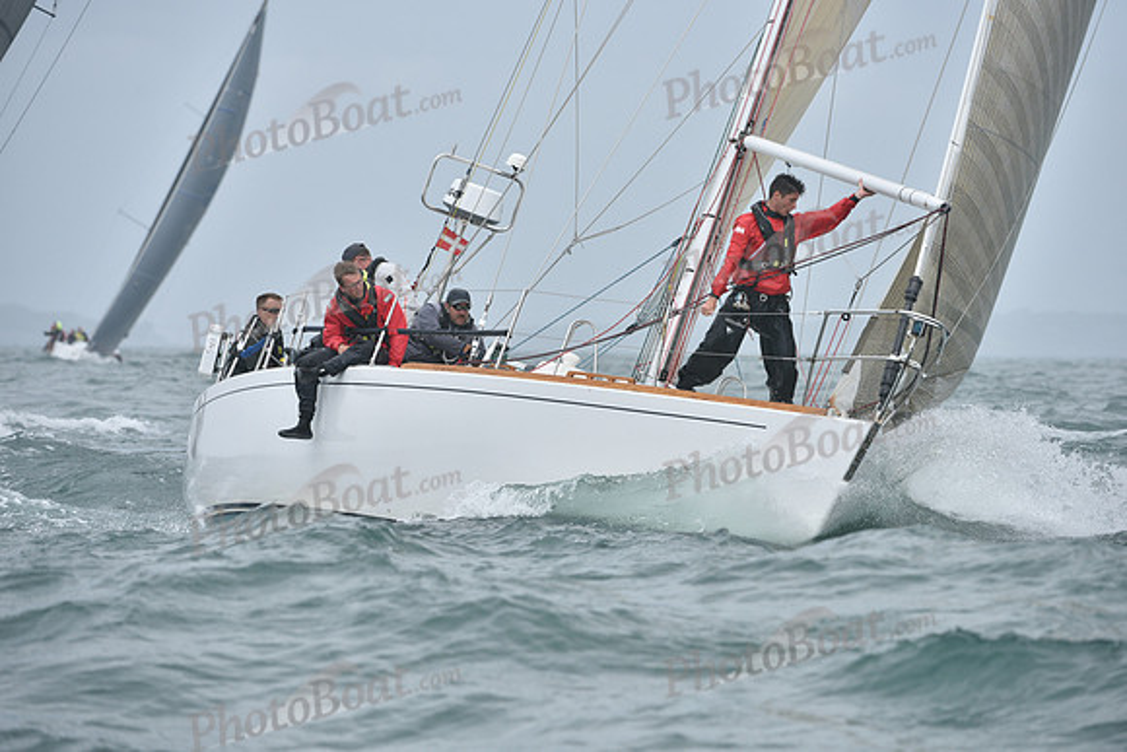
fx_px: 9393
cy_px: 376
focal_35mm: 300
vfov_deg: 4.6
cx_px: 564
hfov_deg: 6.9
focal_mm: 300
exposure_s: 1/1000
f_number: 6.3
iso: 320
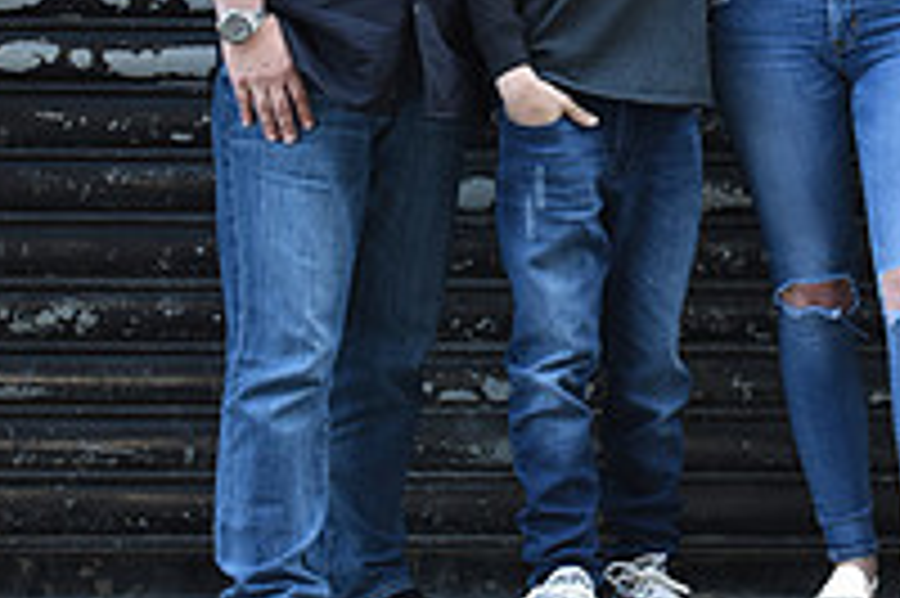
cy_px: -74
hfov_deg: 7.5
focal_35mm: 276
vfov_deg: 5.0
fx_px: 6894
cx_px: 734
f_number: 7.1
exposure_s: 1/60
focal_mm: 95
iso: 800
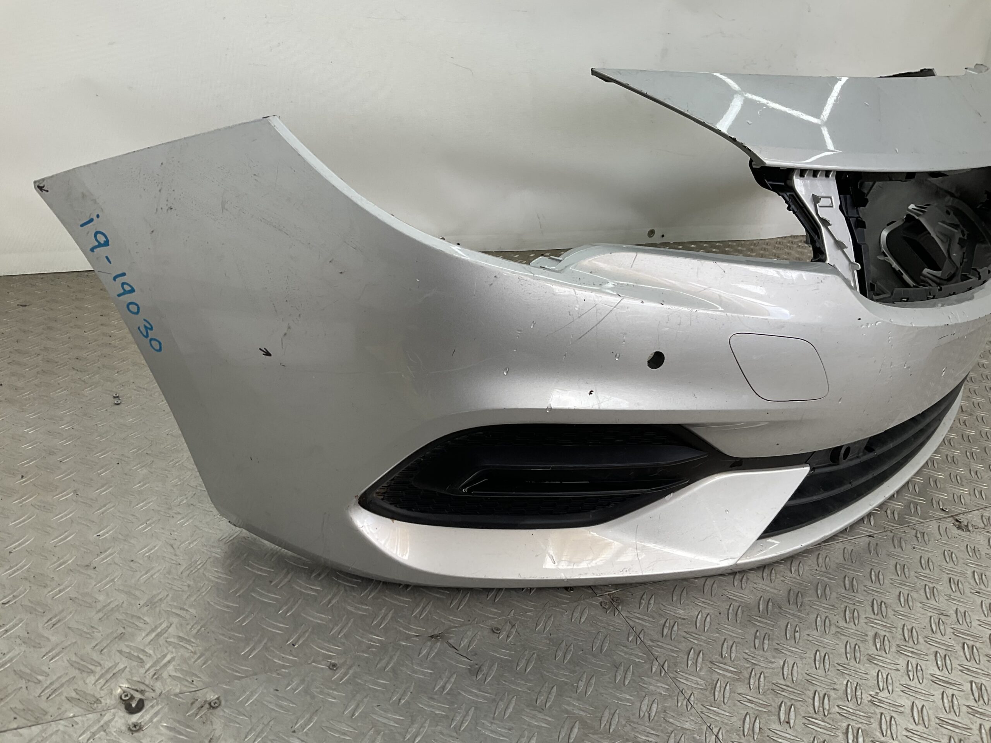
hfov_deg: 61.7
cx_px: 496
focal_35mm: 29
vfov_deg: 48.2
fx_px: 830
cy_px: 372
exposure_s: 1/137
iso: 16
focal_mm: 3
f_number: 1.8
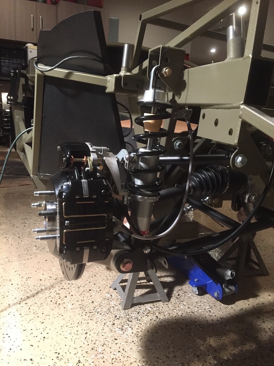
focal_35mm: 29
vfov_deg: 61.7
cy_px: 183
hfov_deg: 48.2
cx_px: 137
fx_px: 306
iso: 250
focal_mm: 4.15
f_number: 2.2
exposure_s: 1/30
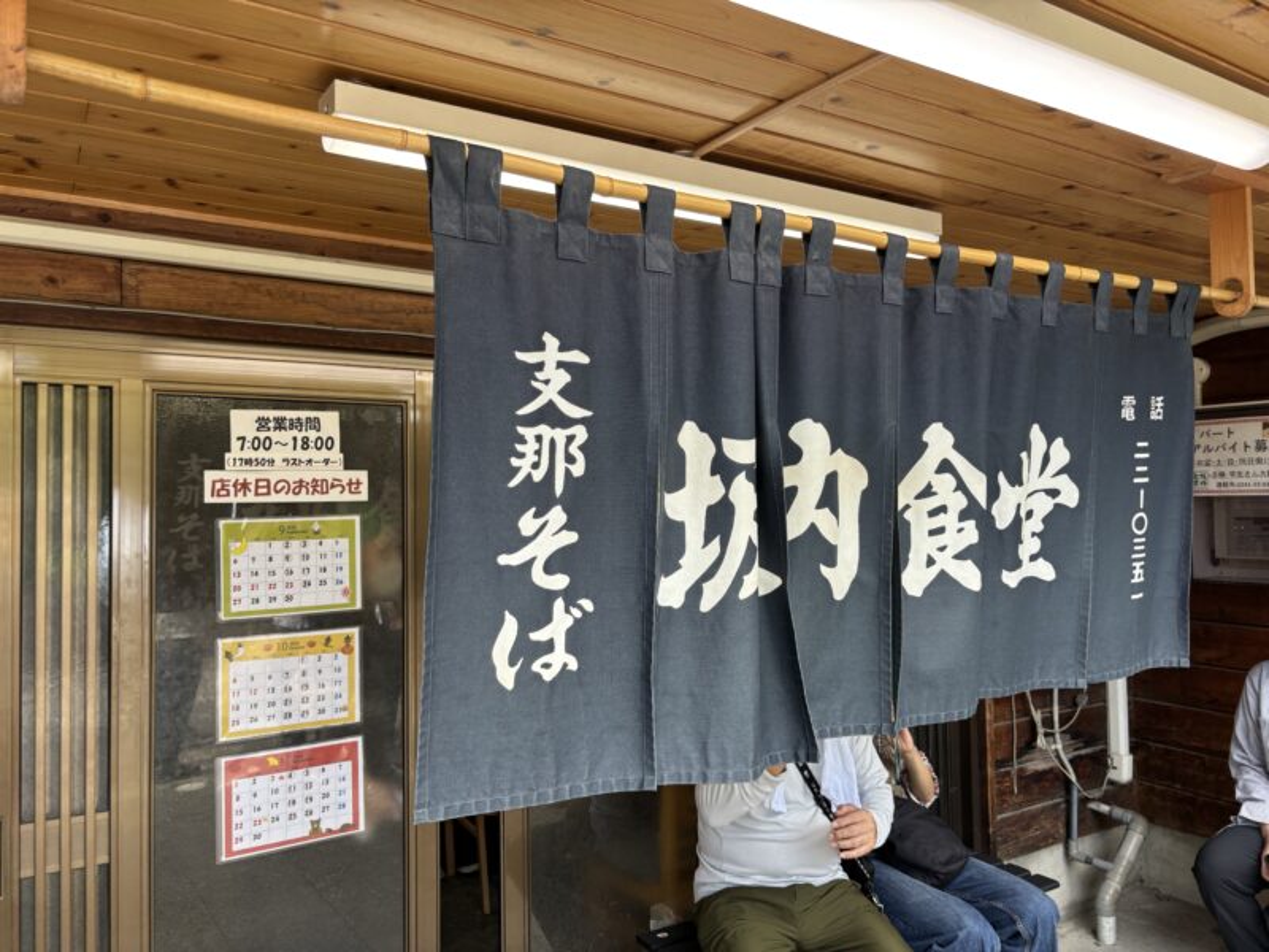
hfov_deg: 67.3
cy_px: 476
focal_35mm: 26
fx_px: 953
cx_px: 634
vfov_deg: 53.1
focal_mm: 5.96
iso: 50
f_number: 1.6
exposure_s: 1/197
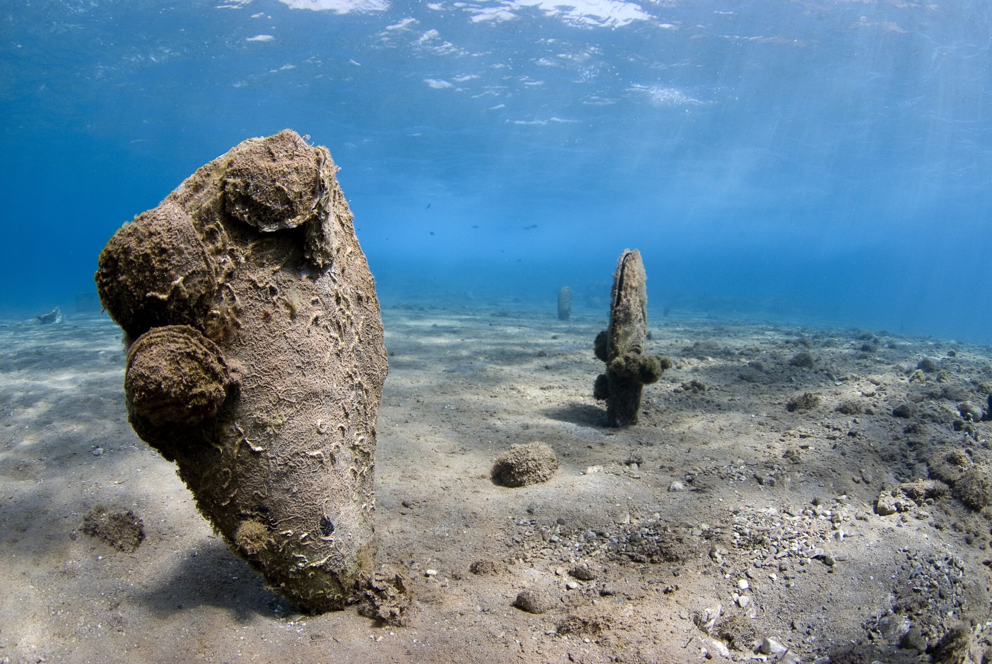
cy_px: 332
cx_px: 496
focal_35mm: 15
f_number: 7.1
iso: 200
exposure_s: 1/200
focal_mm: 10
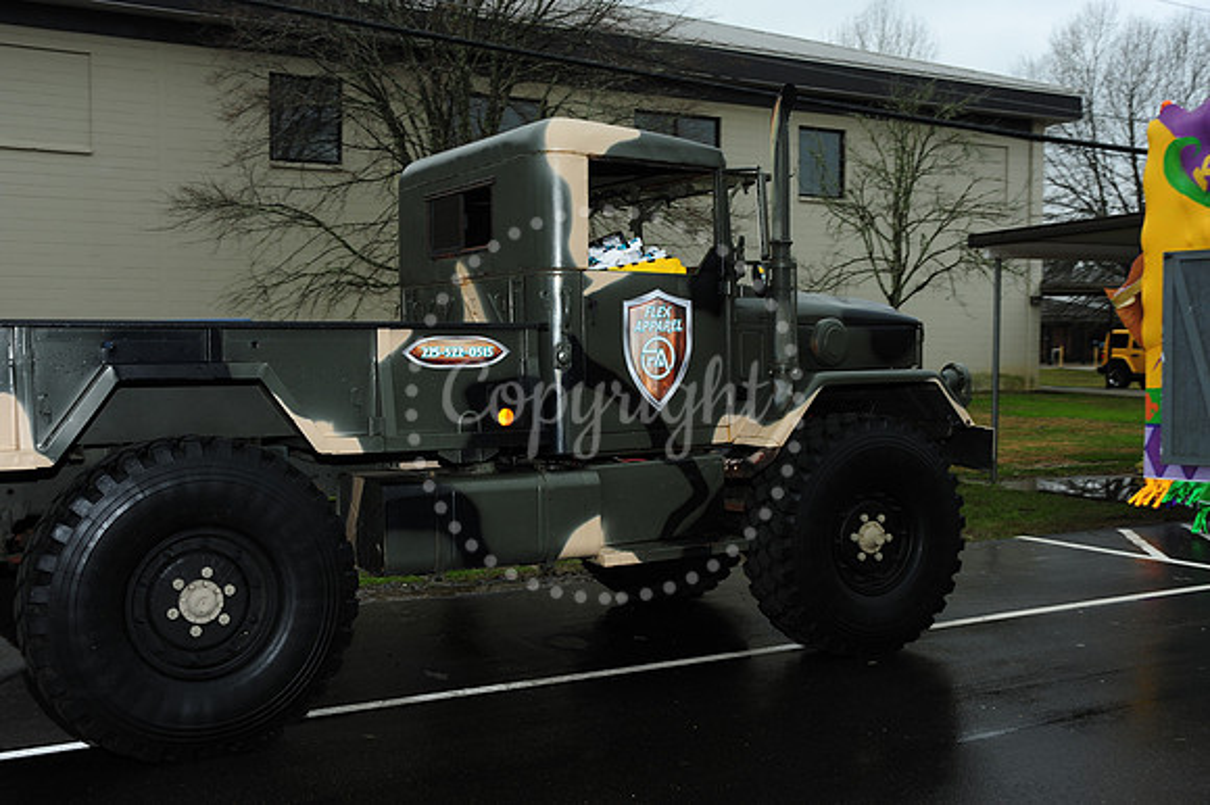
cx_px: 605
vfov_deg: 35.0
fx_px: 1276
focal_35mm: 38
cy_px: 402
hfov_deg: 50.7
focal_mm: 38
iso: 250
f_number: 8
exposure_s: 1/80
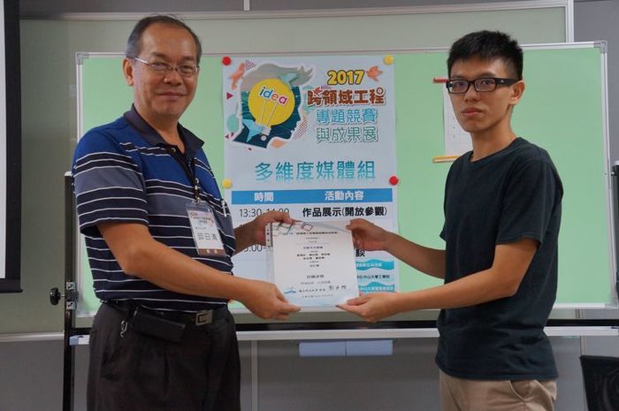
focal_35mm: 57
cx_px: 310
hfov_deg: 35.1
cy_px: 206
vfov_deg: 23.7
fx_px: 979
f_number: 4.5
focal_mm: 38
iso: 1600
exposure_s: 1/160
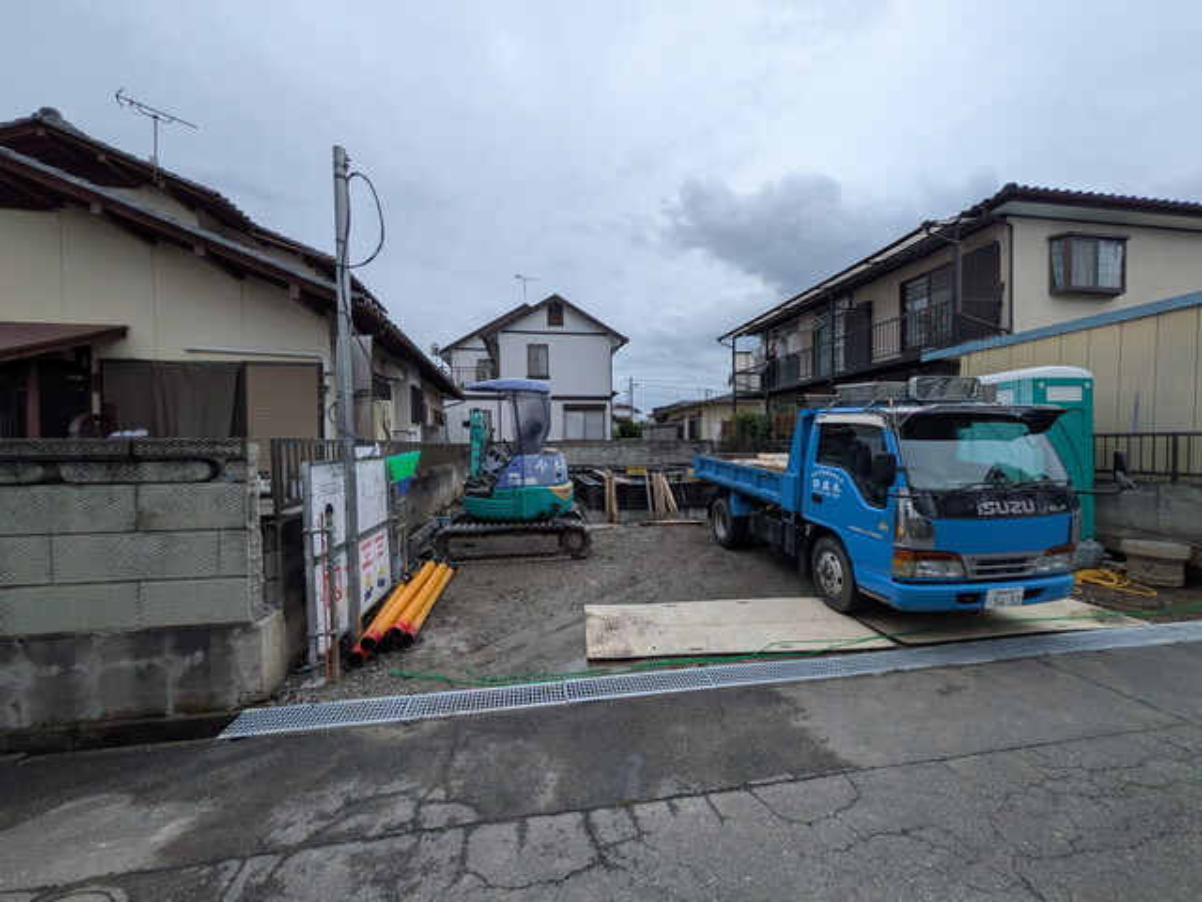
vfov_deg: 85.7
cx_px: 601
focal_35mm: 14
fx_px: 486
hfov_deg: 102.1
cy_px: 451
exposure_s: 1/1887
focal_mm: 1.83
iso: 48
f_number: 2.2
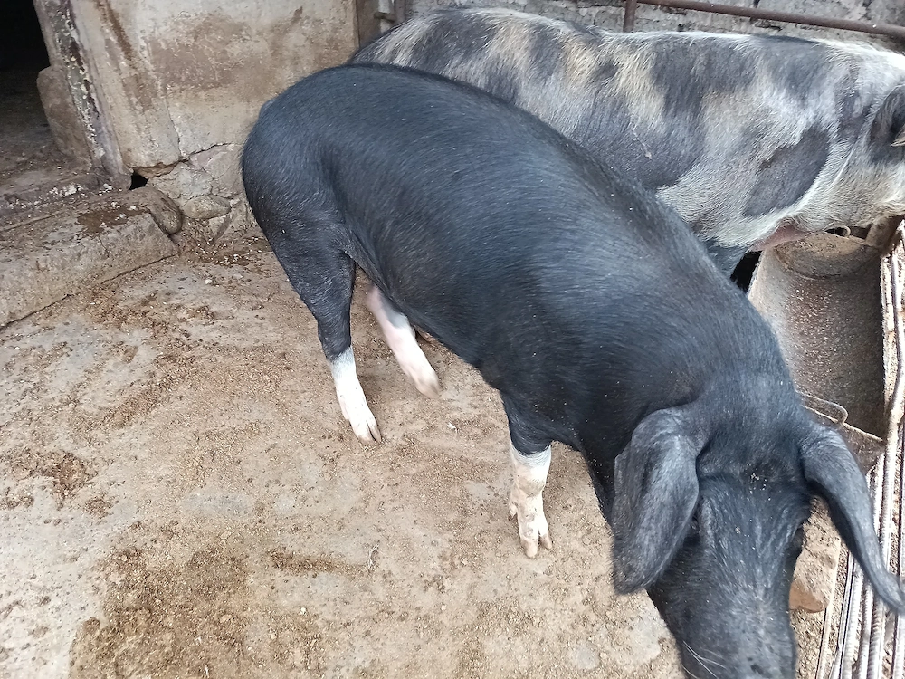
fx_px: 627
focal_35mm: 24
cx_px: 452
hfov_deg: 71.6
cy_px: 340
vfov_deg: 56.8
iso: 2505
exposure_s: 1/100
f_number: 1.75
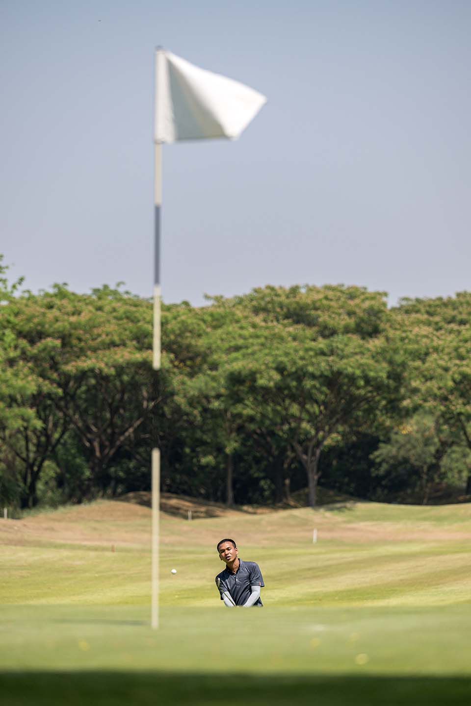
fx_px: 3238
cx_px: 236
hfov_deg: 8.3
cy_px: 353
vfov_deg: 12.5
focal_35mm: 165
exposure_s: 1/3200
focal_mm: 165
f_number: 3.5
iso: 280
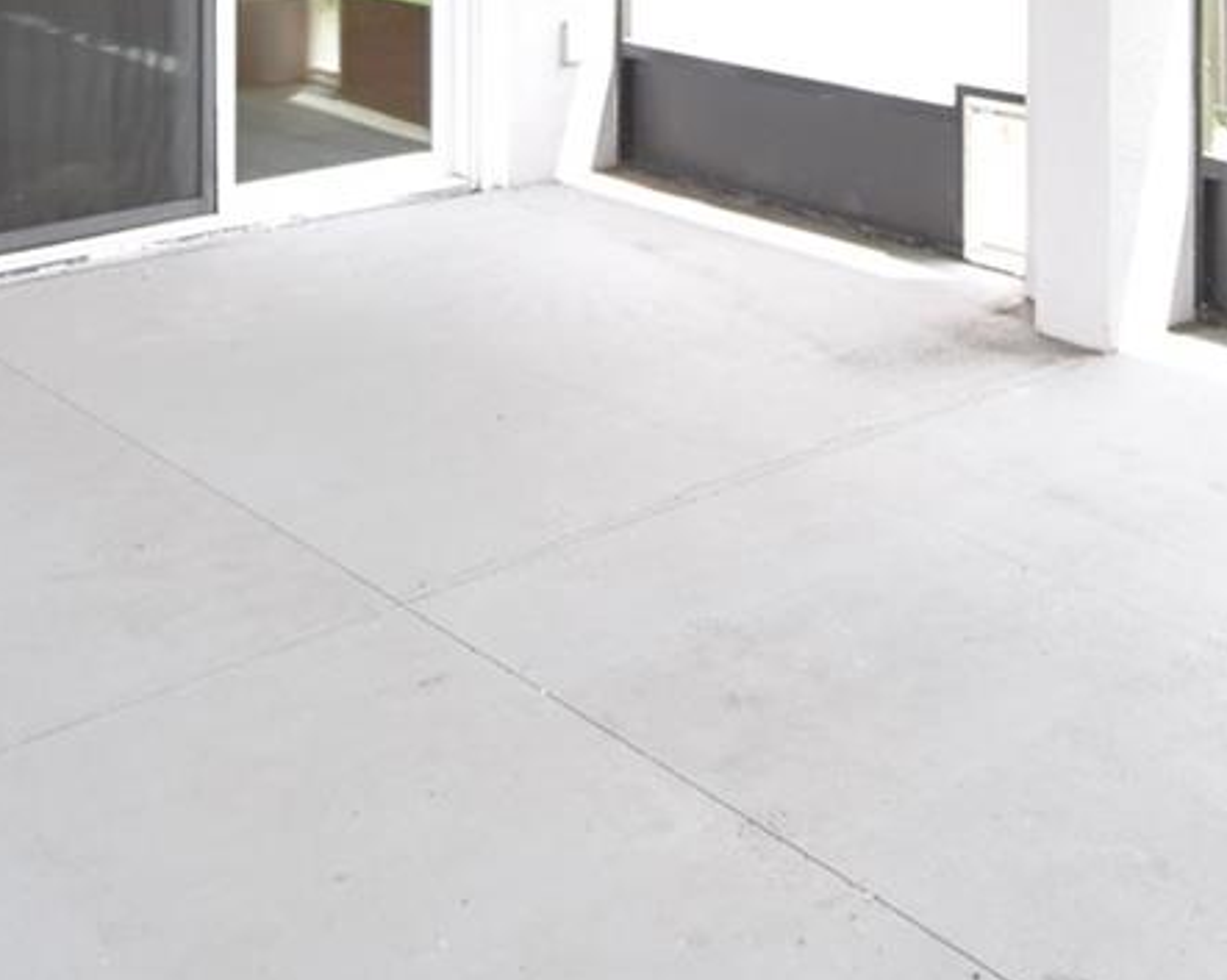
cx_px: 786
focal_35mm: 51
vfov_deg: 25.6
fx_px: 1851
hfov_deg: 36.4
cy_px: -286
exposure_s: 1/125
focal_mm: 10
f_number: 4.8
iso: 400
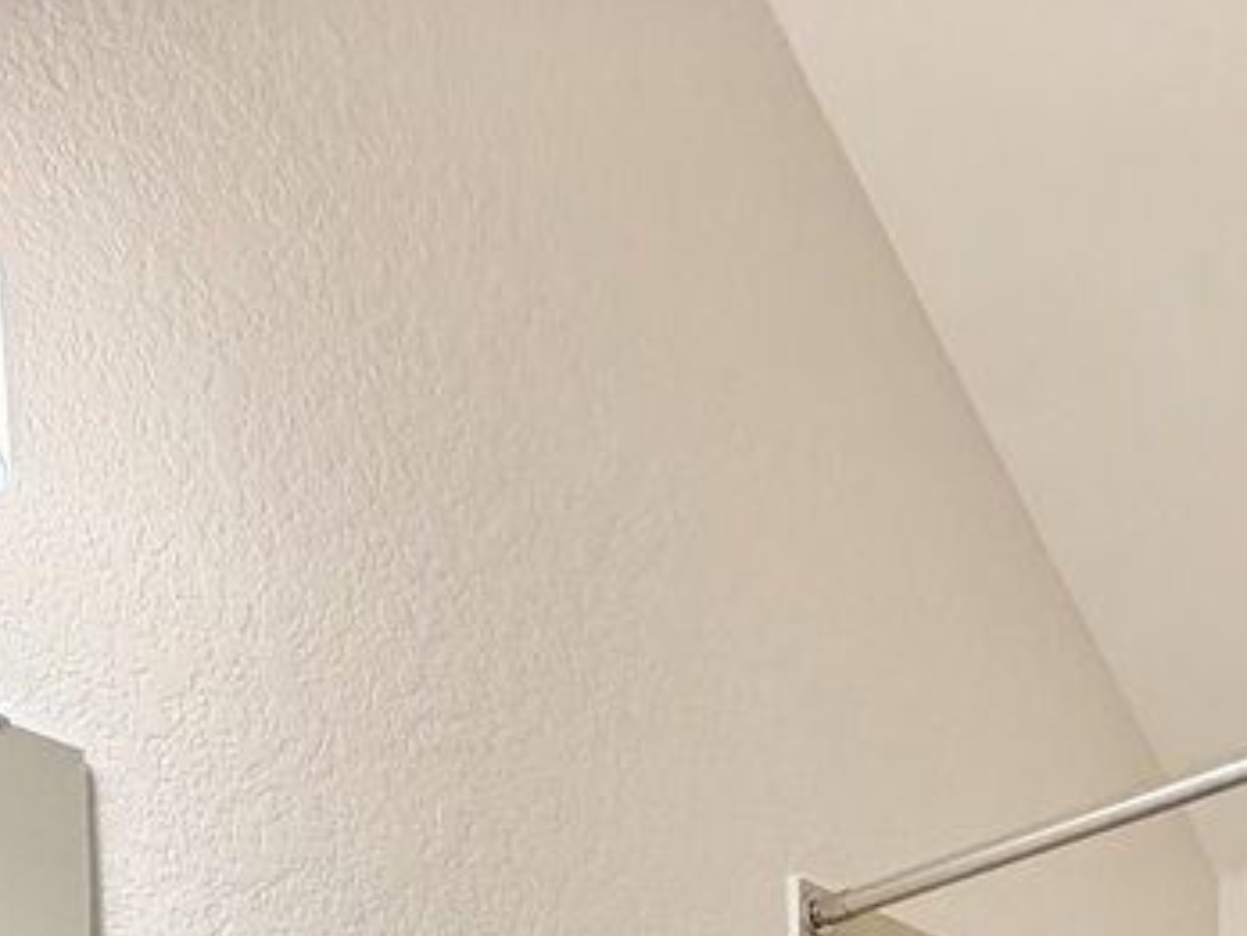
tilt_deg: -6.6
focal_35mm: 58
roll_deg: +0.2
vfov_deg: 17.3
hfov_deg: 32.8
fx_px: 2089
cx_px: 874
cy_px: 1929
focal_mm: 2.22
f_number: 2.2
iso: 250
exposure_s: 1/120
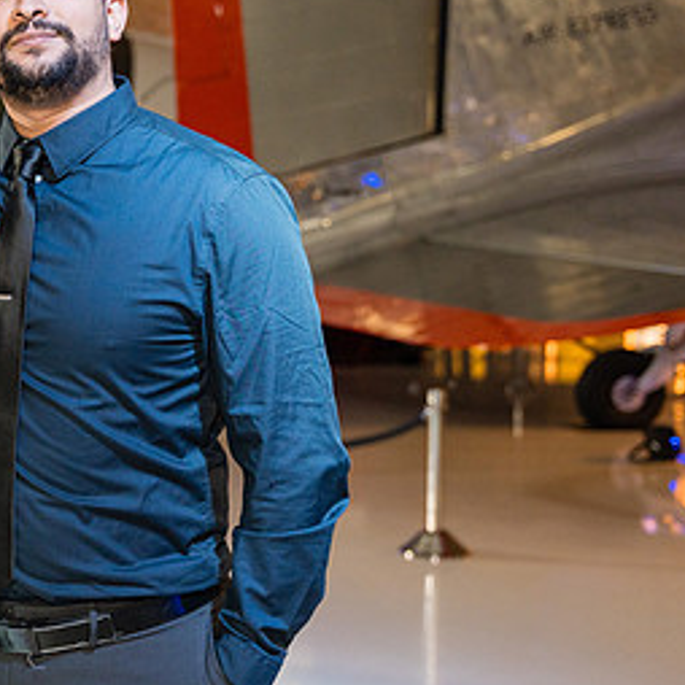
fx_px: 1813
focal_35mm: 81
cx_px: -30
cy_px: 311
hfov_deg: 20.6
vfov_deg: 21.4
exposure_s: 1/250
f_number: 2.8
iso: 1600
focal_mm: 41.8
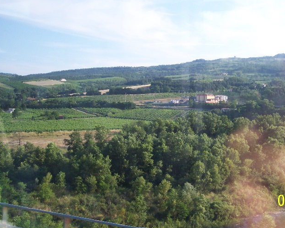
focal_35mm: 48
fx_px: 405
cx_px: 183
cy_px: 97
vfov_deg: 31.4
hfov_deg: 38.4
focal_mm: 8
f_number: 2.8
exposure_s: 1/350
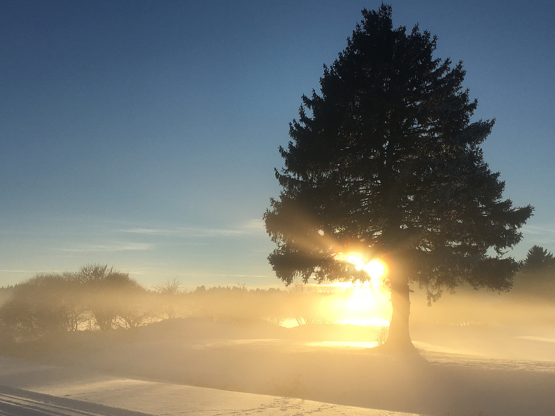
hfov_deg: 47.9
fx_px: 625
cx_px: 275
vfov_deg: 36.7
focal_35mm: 39
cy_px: 236
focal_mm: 4.15
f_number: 2.2
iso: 25
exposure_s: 1/2849
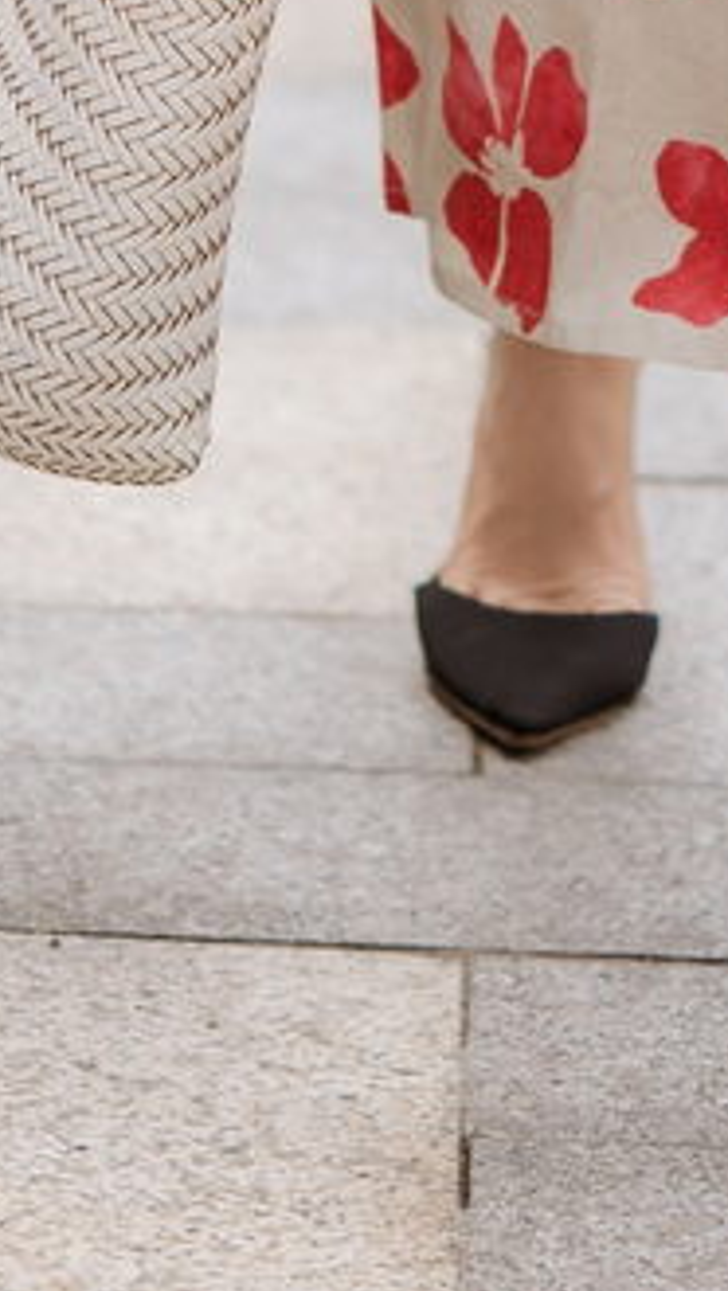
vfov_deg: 5.1
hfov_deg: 2.9
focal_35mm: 415
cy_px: -1305
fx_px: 14220
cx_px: 975
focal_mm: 85
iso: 100
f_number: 1.8
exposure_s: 1/1600
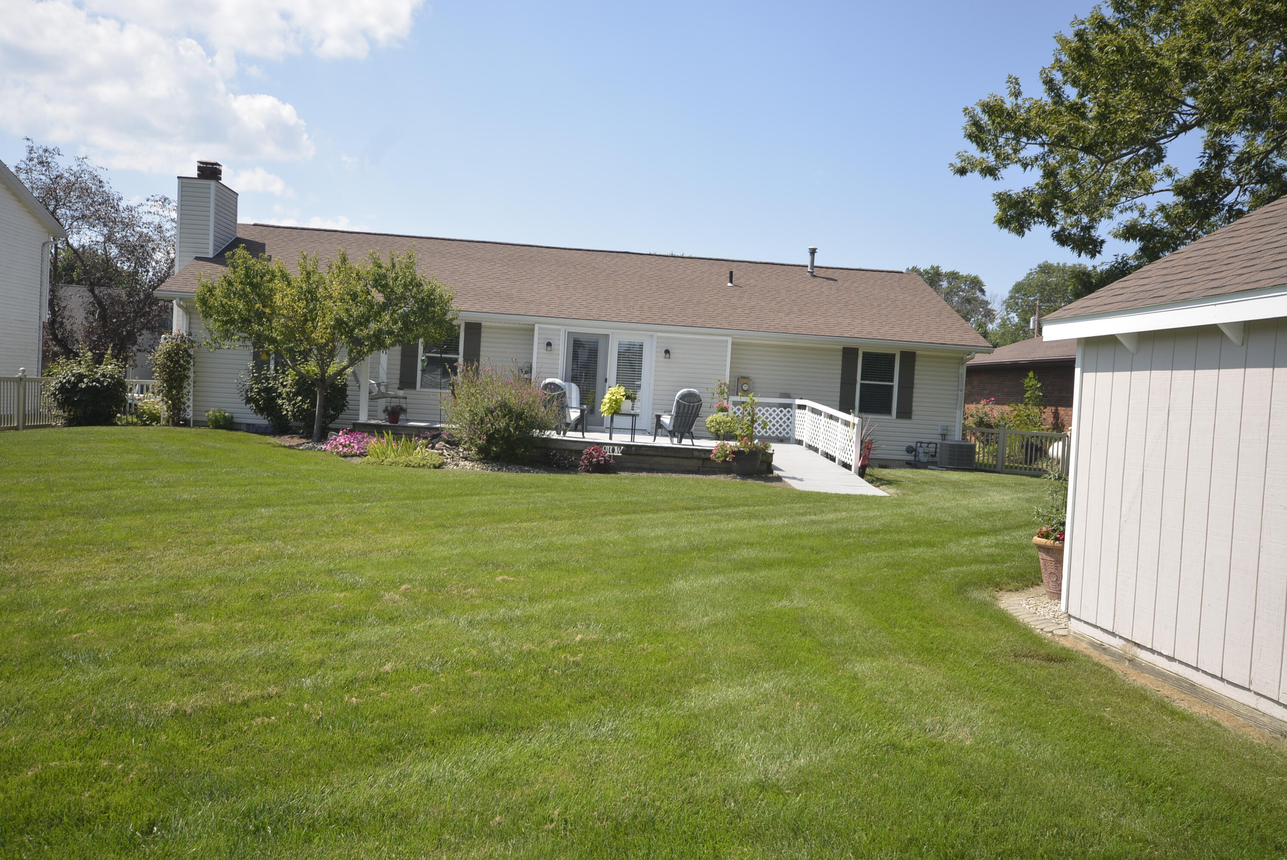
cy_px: 430
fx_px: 1073
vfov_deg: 43.7
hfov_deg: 61.9
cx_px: 644
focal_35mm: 30
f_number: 9
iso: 100
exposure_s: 1/200
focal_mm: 20
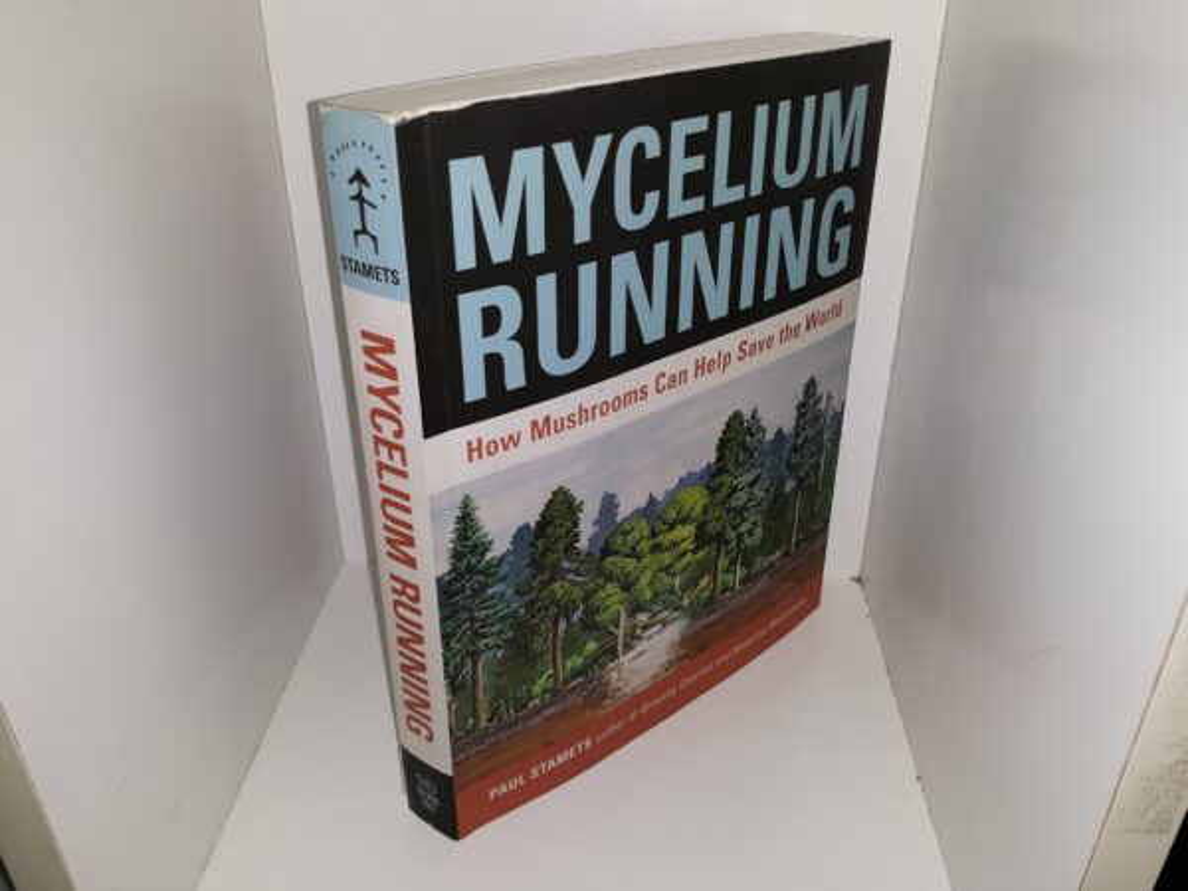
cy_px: 446
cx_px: 594
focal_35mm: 28
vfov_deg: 49.7
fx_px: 961
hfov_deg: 63.4
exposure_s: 1/137
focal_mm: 3.7
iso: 40
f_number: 1.7
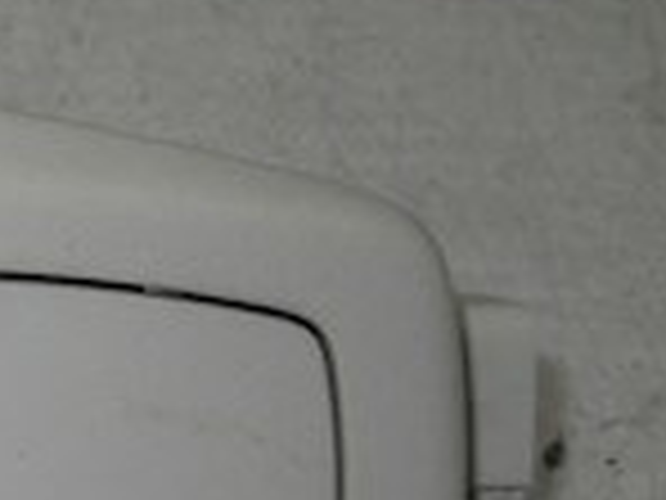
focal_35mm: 177
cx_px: -738
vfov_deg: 8.3
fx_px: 3405
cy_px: 509
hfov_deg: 10.2
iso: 80
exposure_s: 1/60
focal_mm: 6.72
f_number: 5.5
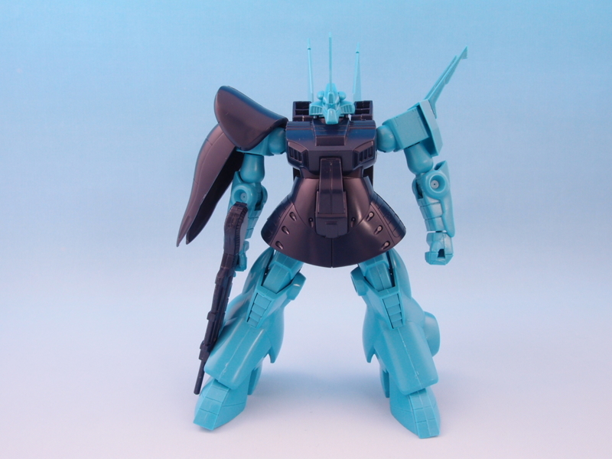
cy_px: 230
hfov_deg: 63.4
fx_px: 495
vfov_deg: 49.7
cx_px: 306
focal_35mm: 28
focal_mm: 6
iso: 100
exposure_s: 1/1.3
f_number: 8
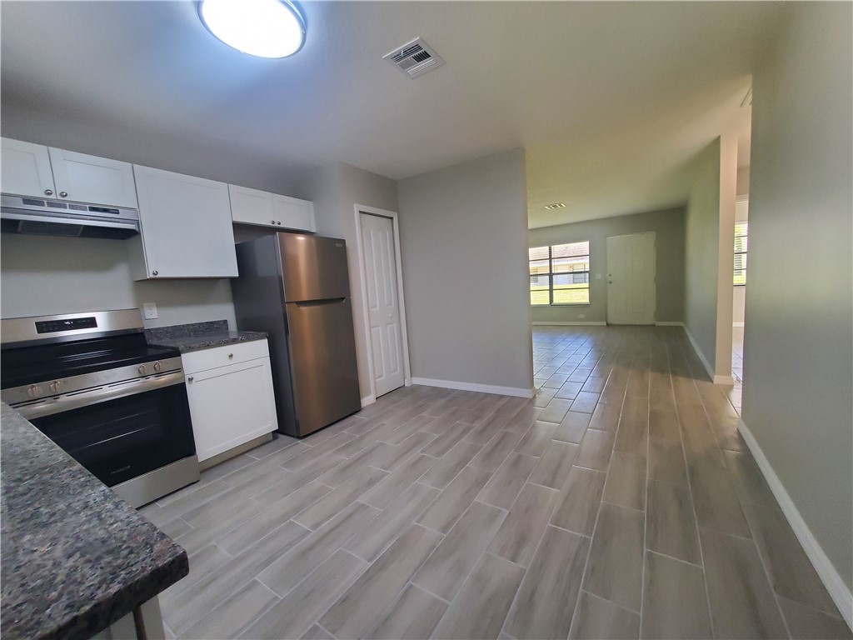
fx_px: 320
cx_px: 426
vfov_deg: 89.9
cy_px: 320
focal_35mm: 13
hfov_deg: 106.2
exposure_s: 1/60
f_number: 2.2
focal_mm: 1.8
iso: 250
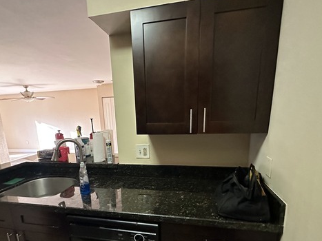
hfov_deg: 81.6
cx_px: 150
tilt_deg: -12.4
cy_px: 155
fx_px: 186
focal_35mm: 20
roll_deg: +1.6
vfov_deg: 64.7
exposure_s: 1/60
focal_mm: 2.22
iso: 1000
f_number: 2.2
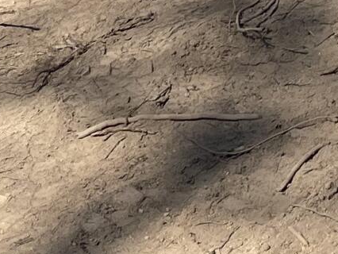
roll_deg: -0.7
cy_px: -431
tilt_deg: -4.1
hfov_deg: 11.0
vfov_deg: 7.6
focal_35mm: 176
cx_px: 404
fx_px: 1719
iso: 32
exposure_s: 1/3788
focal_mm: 5.1
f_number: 1.6
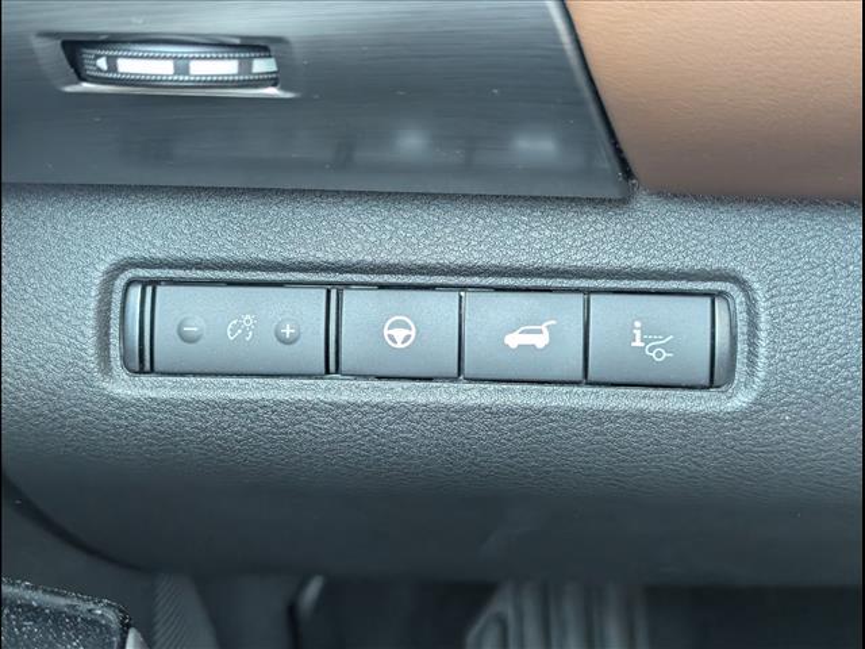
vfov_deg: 29.7
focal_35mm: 49
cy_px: 324
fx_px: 1224
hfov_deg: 38.9
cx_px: 432
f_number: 1.68
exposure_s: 1/135
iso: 778
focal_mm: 6.9
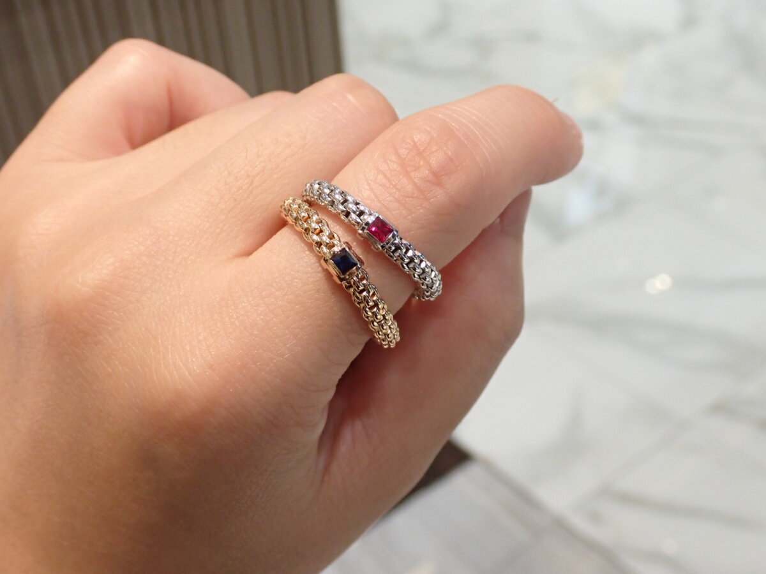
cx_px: 383
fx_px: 1040
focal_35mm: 47
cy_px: 287
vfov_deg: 30.9
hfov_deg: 40.4
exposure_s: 1/160
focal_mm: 8.4
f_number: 4.5
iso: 640
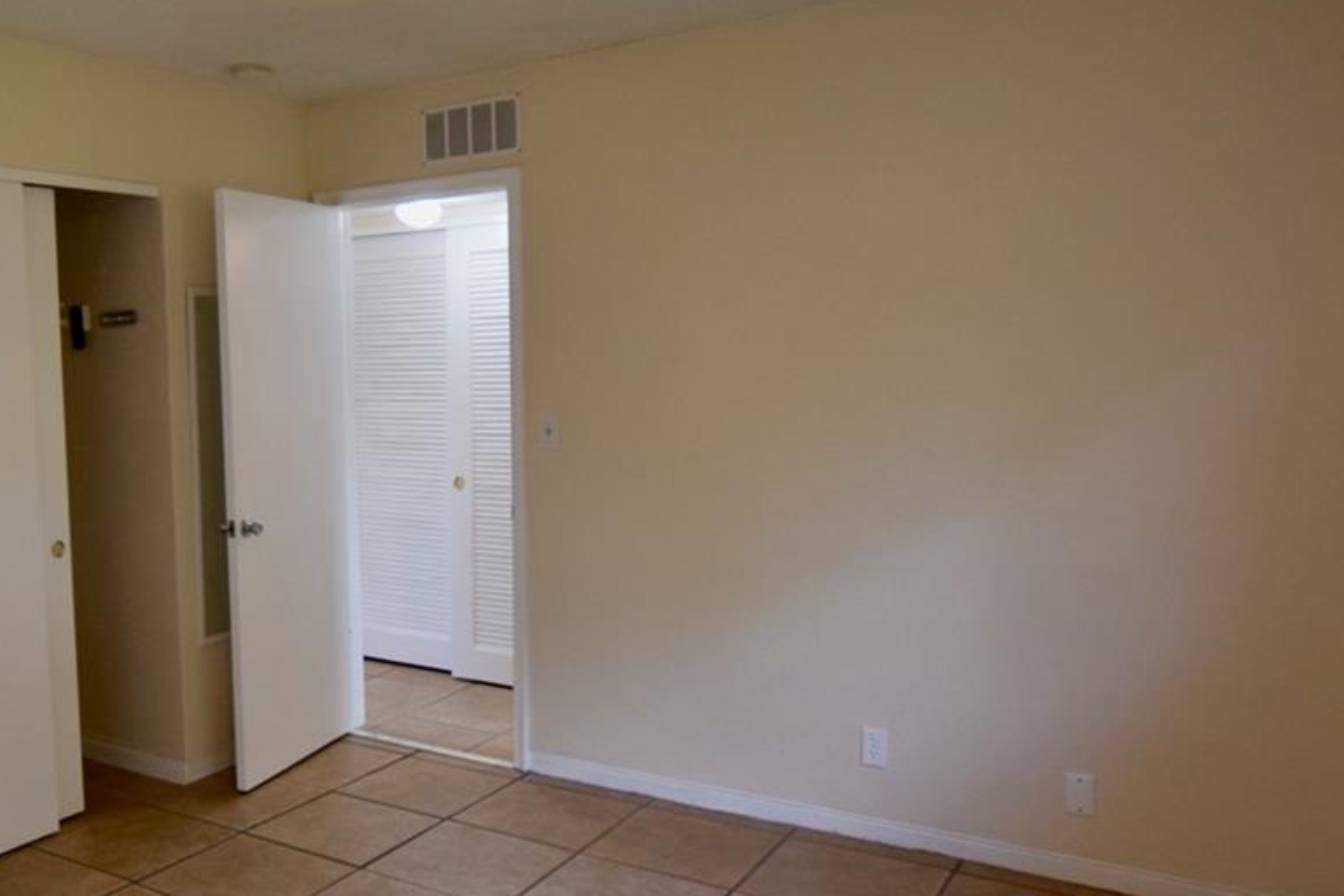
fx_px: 1157
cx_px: 313
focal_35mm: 31
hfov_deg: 56.8
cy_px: 490
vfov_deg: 42.3
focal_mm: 10
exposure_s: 1/60
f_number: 4
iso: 450
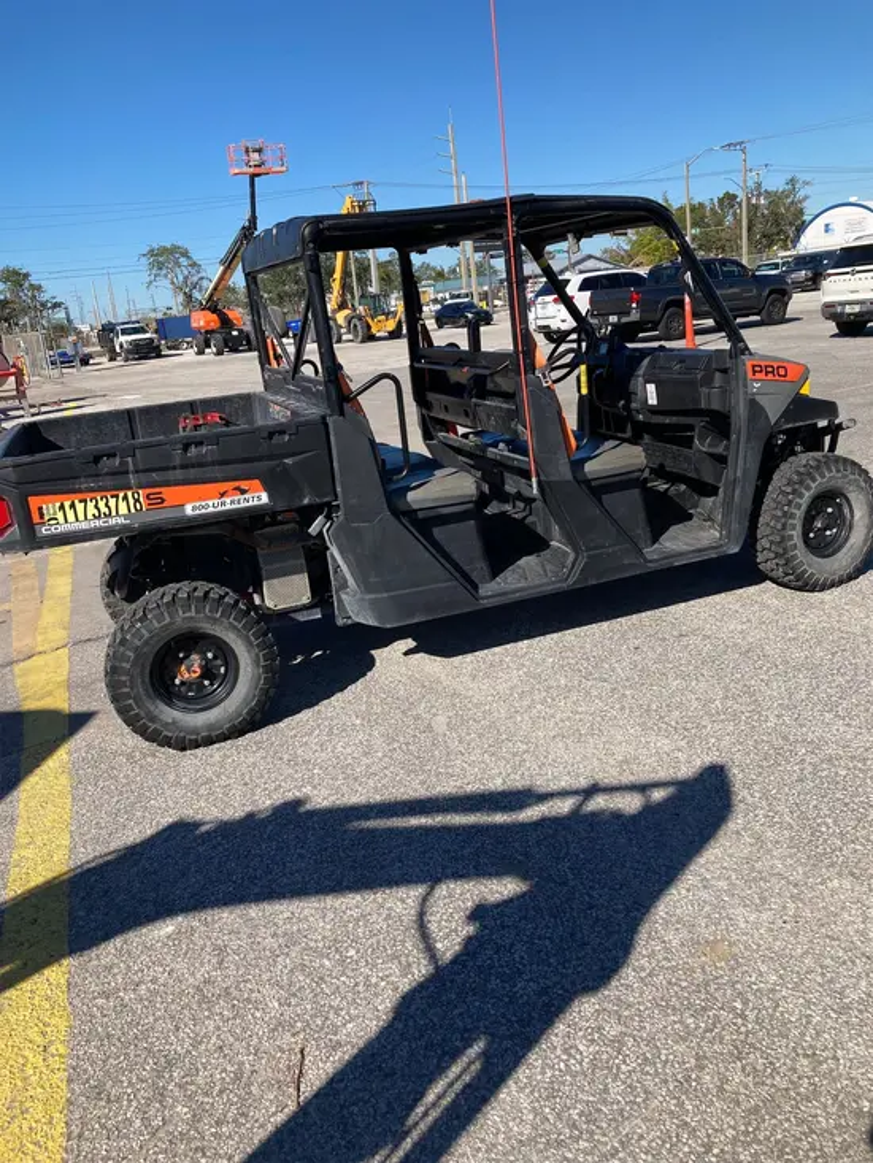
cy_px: 582
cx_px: 436
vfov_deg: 63.4
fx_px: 941
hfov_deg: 49.8
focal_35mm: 28
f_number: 1.8
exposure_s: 1/2024
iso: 20
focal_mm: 3.99
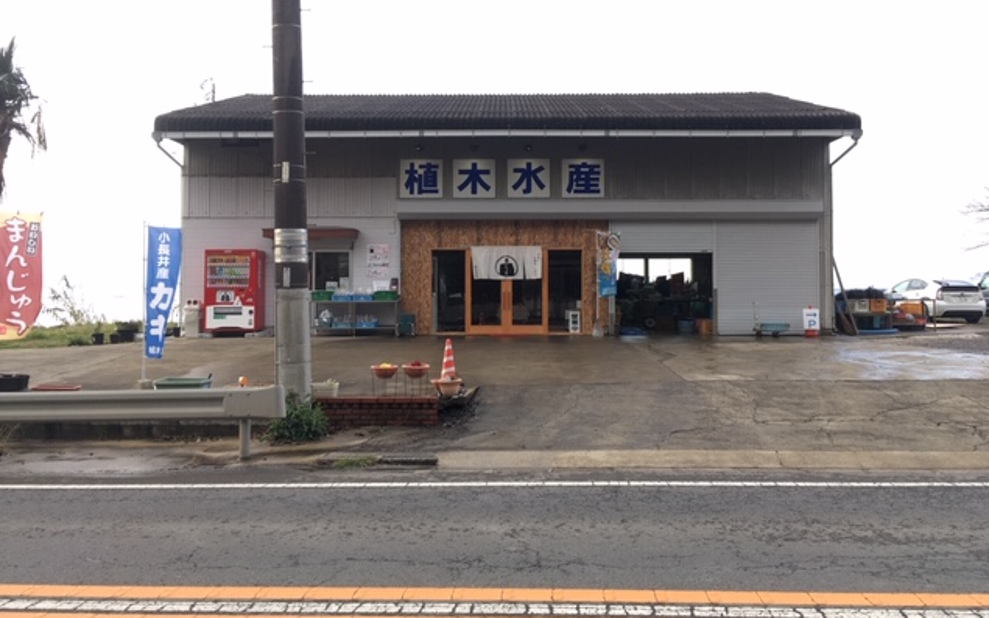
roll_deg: +0.0
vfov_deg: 40.5
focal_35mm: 31
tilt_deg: +1.5
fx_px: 836
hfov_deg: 61.2
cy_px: 252
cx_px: 497
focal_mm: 4.15
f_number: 2.2
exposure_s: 1/122
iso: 25
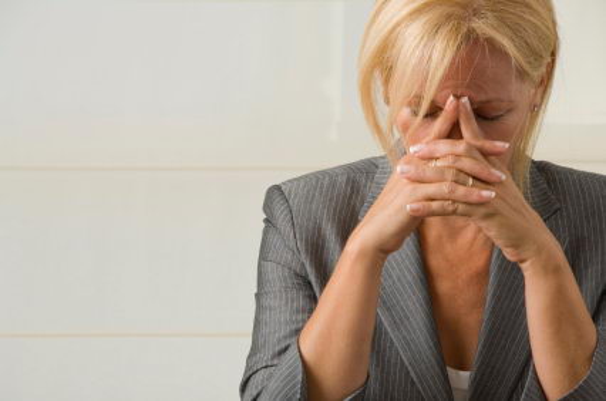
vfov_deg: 5.4
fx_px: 4283
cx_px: 303
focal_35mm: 255
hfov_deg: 8.1
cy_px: 200
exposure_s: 1/60
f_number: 10
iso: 100
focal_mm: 170
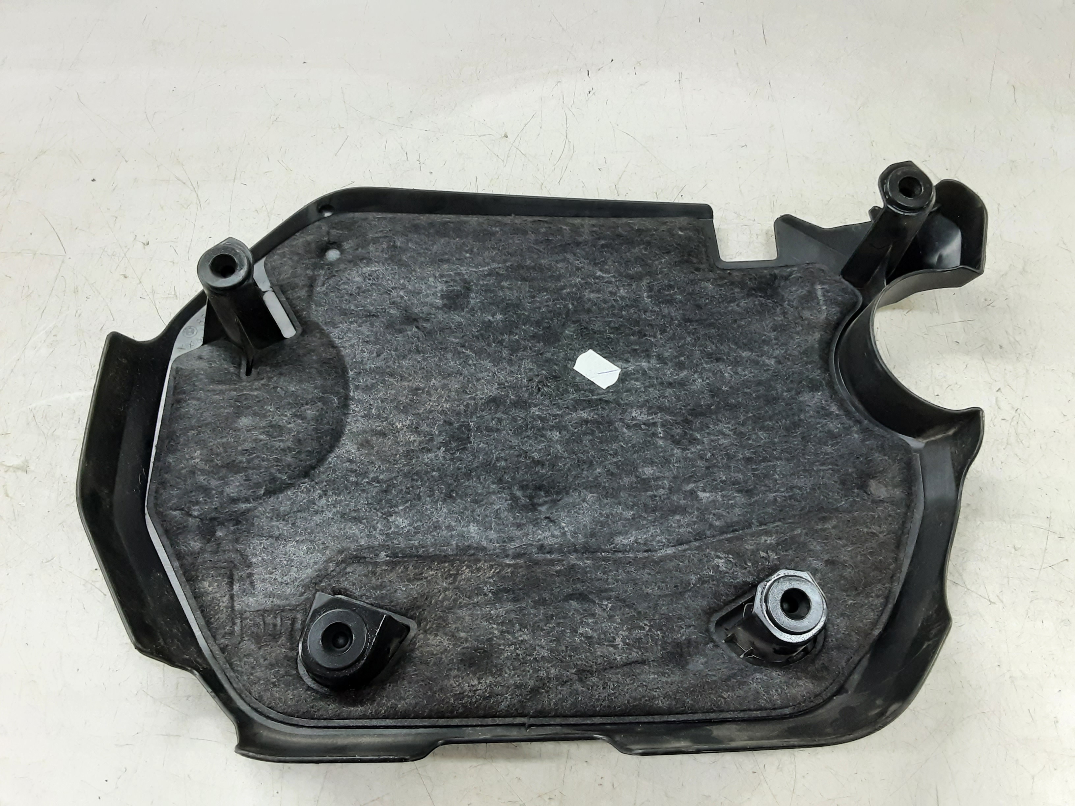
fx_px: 838
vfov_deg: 51.4
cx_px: 538
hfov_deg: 65.3
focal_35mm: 27
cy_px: 403
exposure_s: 1/33
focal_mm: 2.91
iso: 160
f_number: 1.9
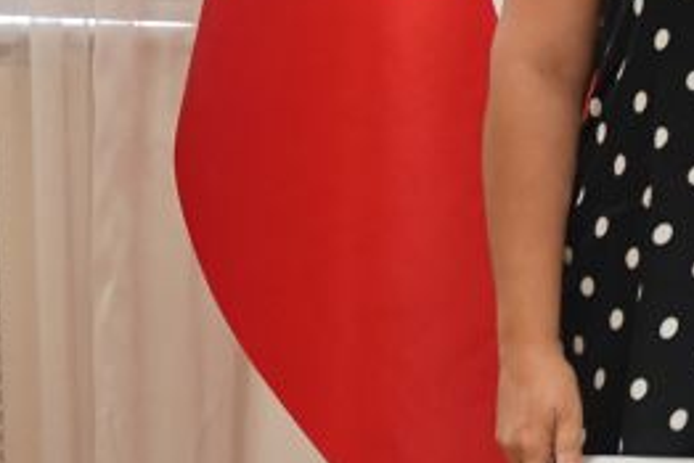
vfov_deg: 8.1
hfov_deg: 11.7
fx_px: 3202
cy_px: -238
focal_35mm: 166
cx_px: 1128
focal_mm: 29
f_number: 3.2
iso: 1600
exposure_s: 1/125
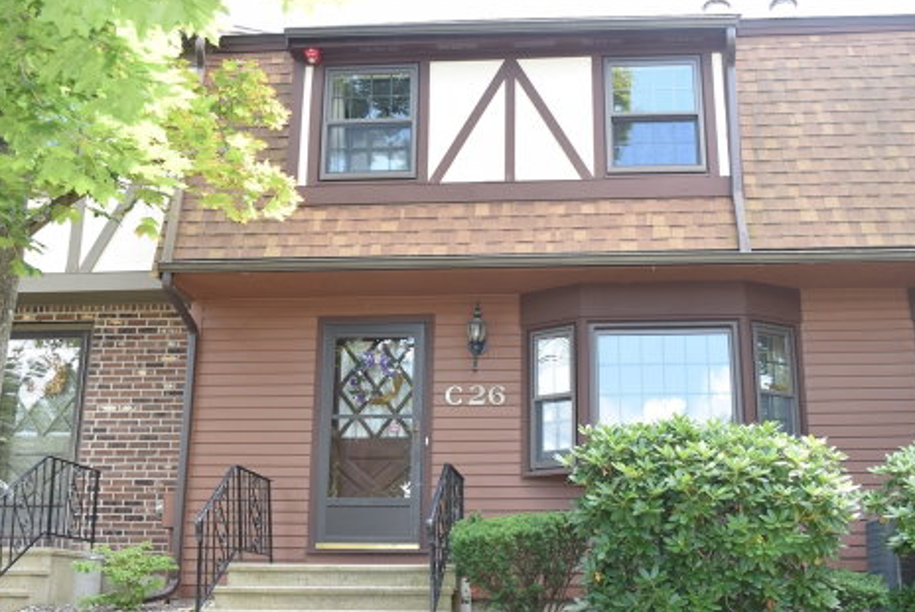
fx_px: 1094
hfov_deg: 45.4
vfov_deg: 31.2
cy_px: 326
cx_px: 483
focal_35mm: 43
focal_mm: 26
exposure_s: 1/100
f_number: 7.1
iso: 400
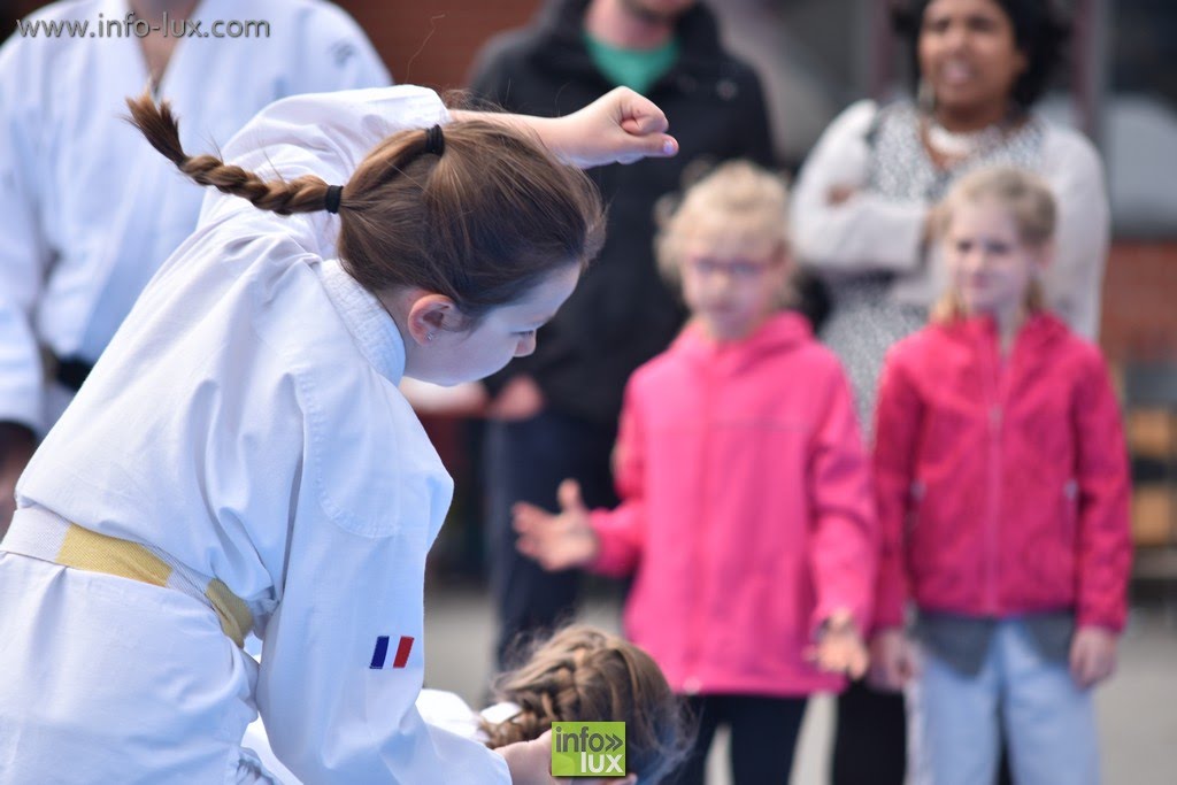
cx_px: 588
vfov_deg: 6.1
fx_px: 7357
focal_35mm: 225
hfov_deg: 9.1
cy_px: 392
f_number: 4
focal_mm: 150
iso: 100
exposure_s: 1/500
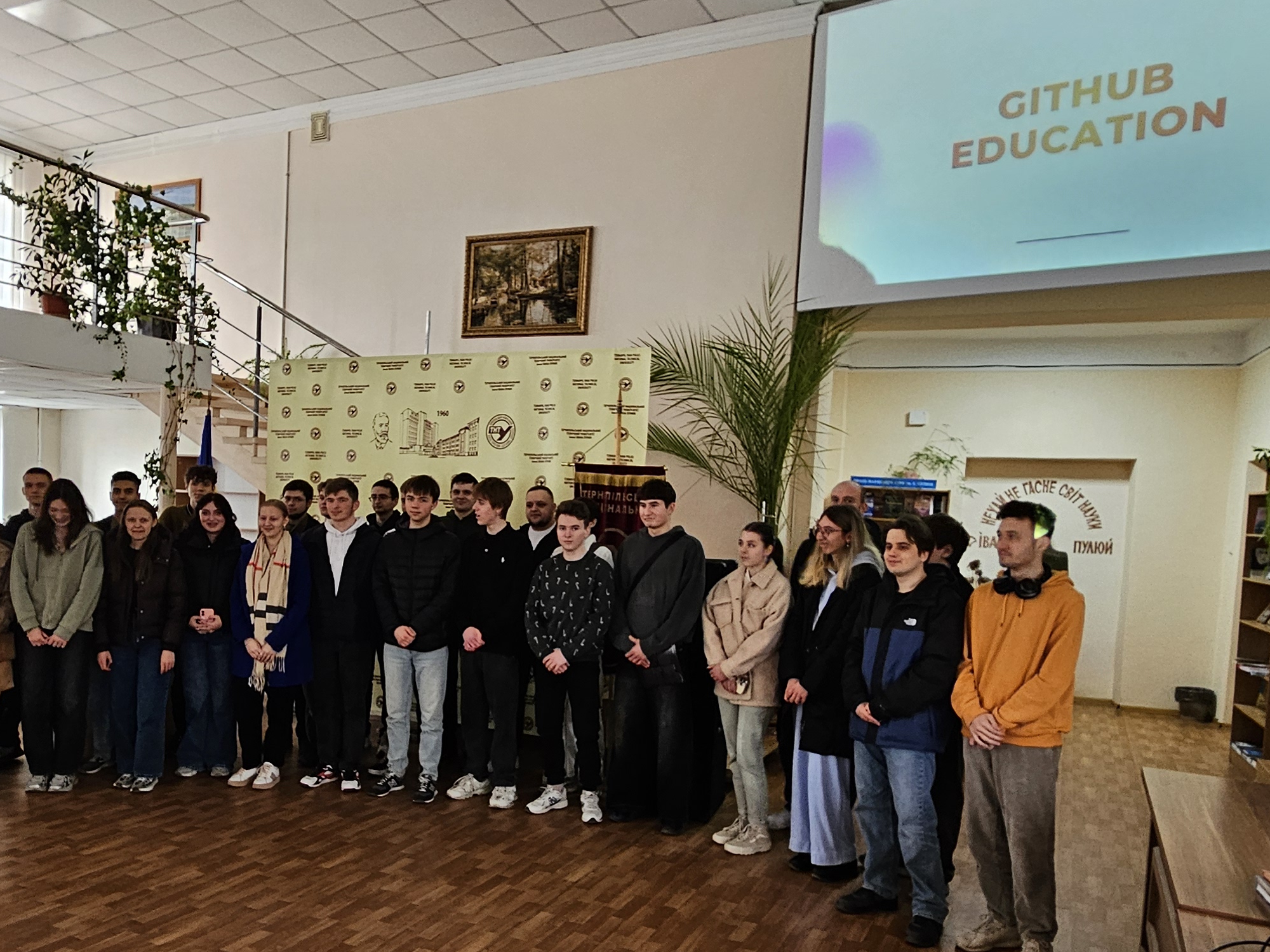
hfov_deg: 66.7
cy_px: 574
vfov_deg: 52.7
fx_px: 954
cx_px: 514
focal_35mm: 26
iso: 200
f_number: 2.2
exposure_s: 1/50
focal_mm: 2.2
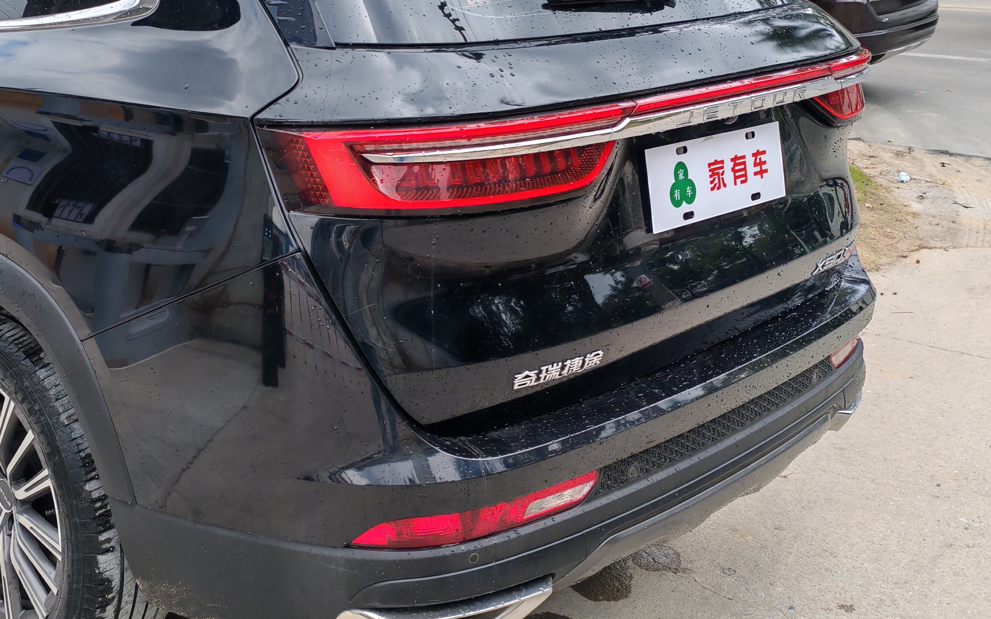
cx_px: 252
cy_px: 190
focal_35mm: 49
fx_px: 1323
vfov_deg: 26.1
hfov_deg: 40.0
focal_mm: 5.52
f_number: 1.95
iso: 50
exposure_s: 1/690
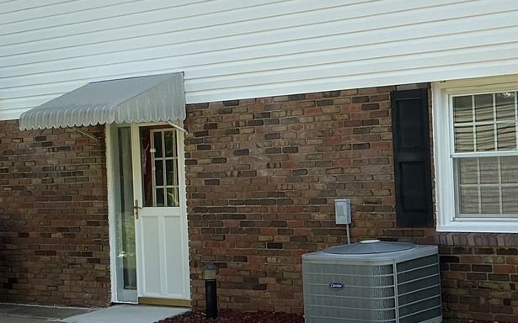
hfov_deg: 27.3
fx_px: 1058
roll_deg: +4.4
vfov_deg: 17.4
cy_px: 146
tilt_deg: +2.6
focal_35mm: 75
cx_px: 361
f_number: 1.8
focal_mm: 3
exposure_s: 1/739
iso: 25
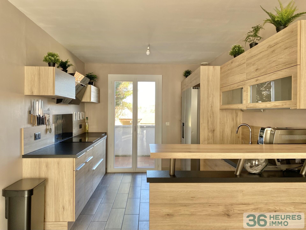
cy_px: 115
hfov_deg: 67.3
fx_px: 230
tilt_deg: -1.6
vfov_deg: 53.1
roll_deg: -1.0
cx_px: 153
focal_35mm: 26
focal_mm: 4.25
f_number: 1.8
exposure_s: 1/121
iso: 64
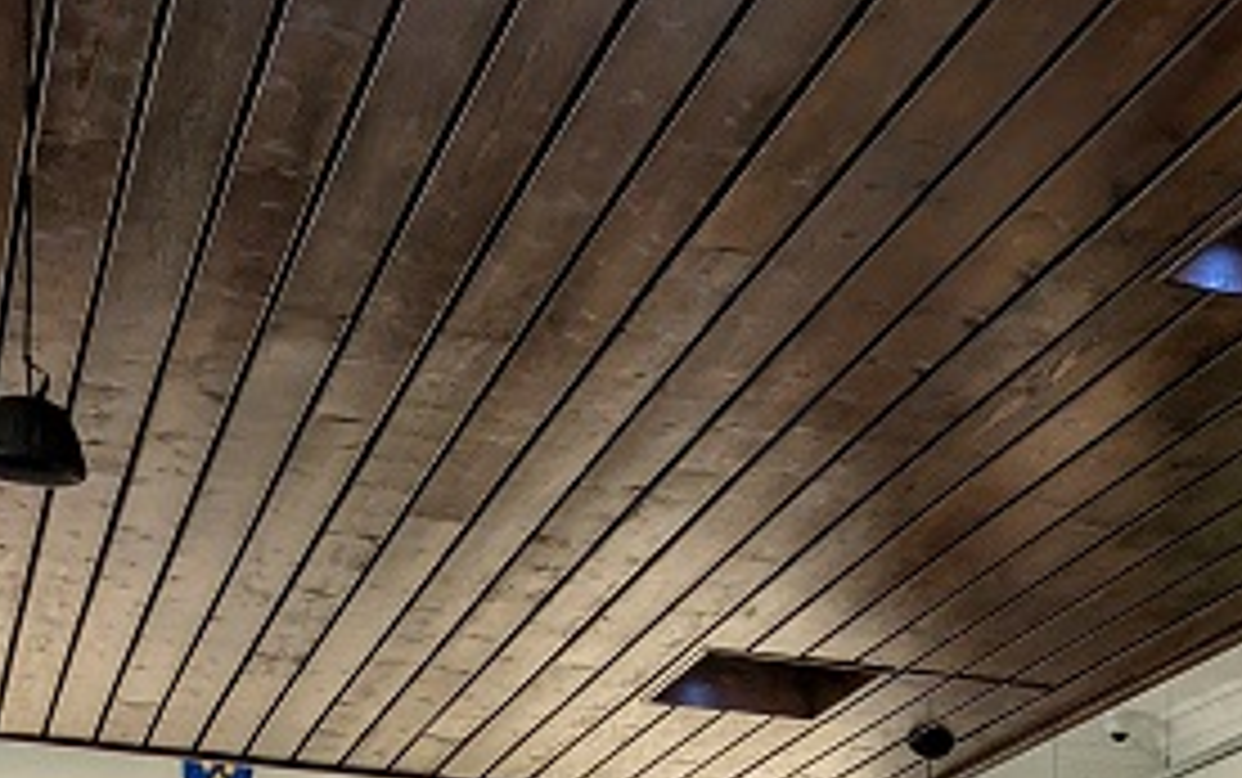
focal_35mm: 96
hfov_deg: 19.5
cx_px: 1710
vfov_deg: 12.6
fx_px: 3252
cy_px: 1340
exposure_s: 1/50
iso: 217
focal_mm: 5.43
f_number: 1.89
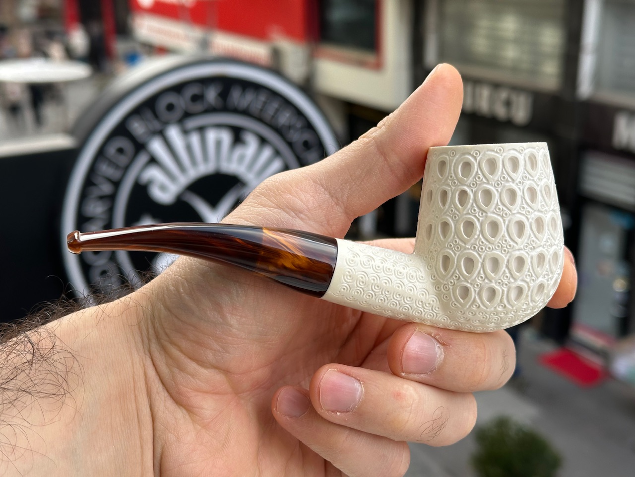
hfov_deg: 39.7
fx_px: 881
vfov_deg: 30.3
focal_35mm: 48
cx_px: 318
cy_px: 238
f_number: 1.78
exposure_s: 1/448
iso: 64
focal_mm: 6.86
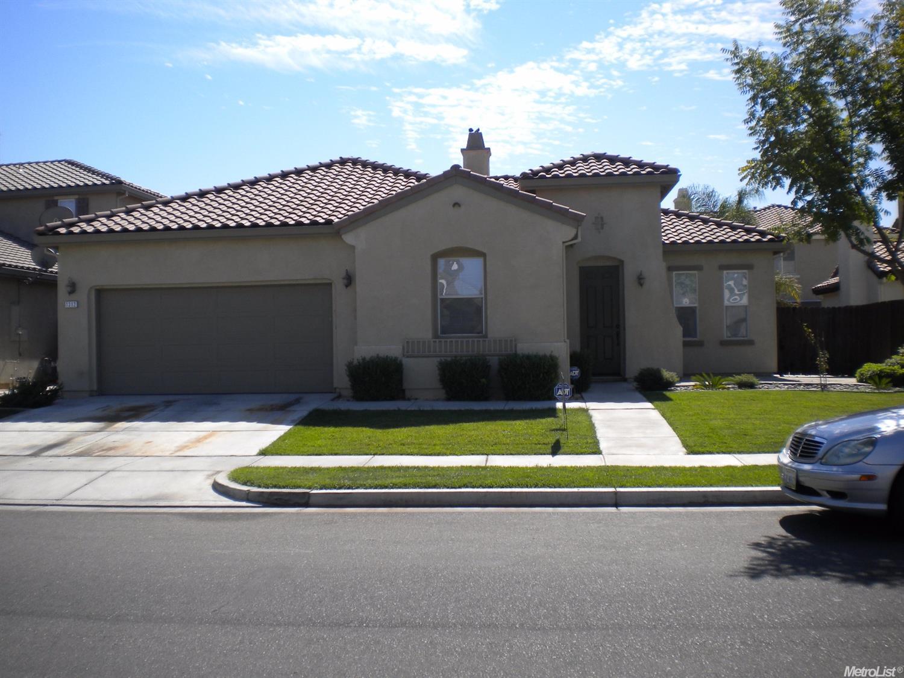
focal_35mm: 35
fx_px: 914
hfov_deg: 52.6
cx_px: 452
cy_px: 339
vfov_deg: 40.7
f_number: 4.6
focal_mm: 6.3
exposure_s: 1/730
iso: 80
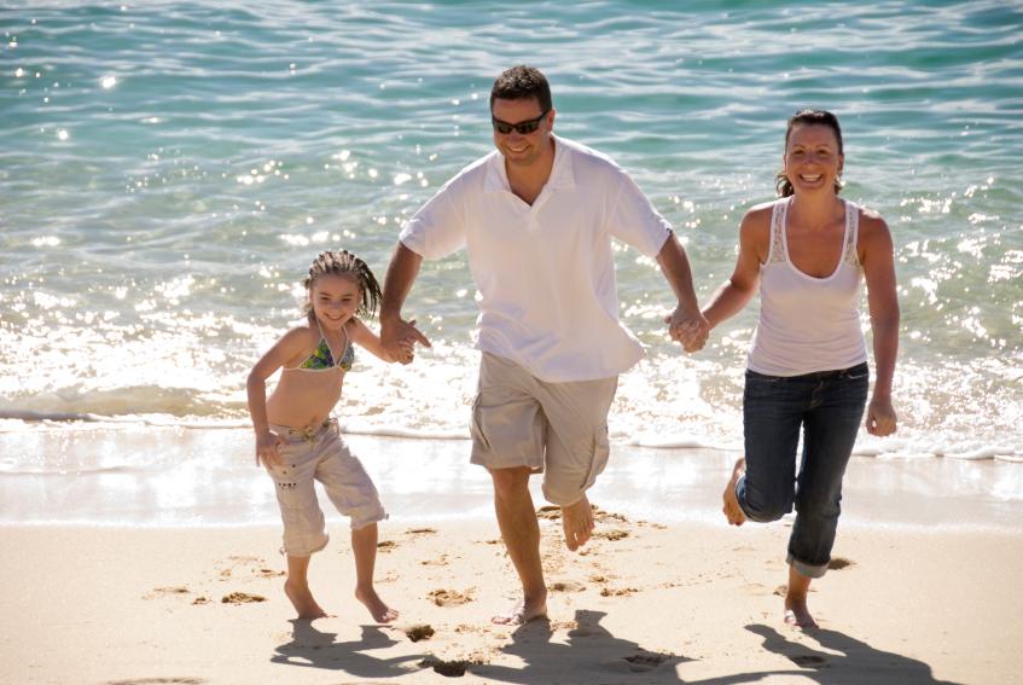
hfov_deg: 11.4
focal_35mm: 180
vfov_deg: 7.7
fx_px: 5121
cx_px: 512
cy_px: 342
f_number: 5.6
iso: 100
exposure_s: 1/320
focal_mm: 120
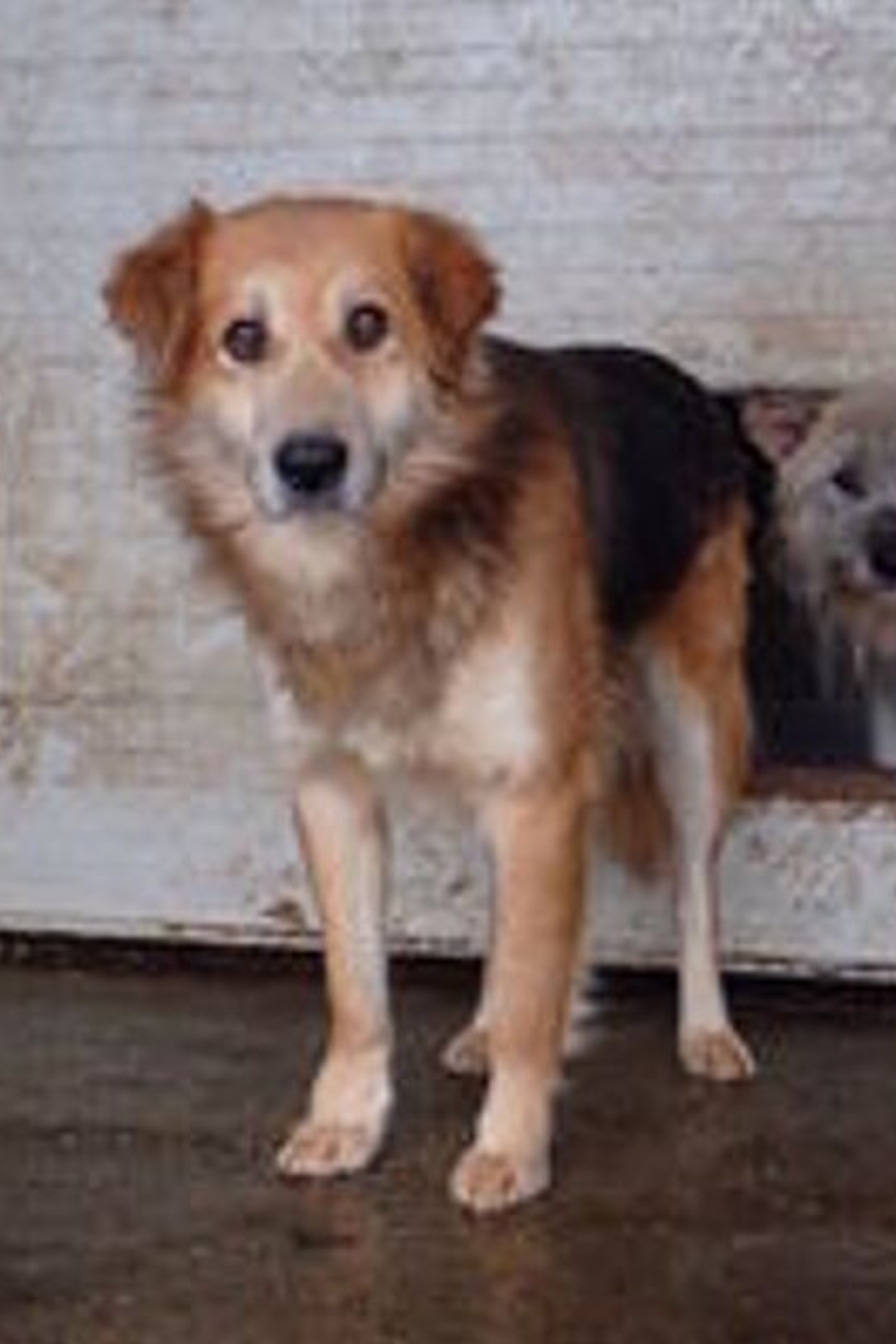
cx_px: 428
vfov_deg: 31.0
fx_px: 2428
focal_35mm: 65
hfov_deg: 20.9
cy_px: 673
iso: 500
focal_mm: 11.09
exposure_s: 1/500
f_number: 3.6
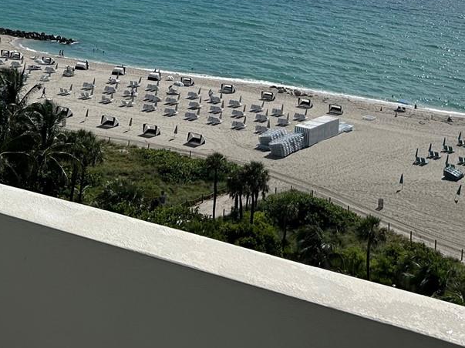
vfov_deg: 19.6
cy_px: -104
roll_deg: -3.6
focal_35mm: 69
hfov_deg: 28.2
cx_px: 219
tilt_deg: -0.1
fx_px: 927
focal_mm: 5.7
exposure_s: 1/6993
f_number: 1.5
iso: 50
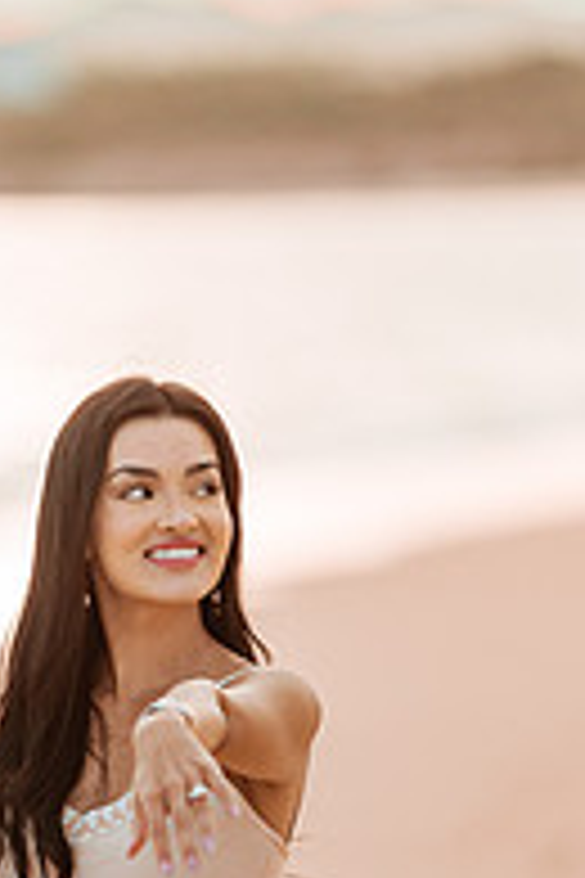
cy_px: 725
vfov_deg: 6.6
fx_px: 7580
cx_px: 76
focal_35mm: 311
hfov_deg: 4.4
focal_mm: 135
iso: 320
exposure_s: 1/8000
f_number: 1.8
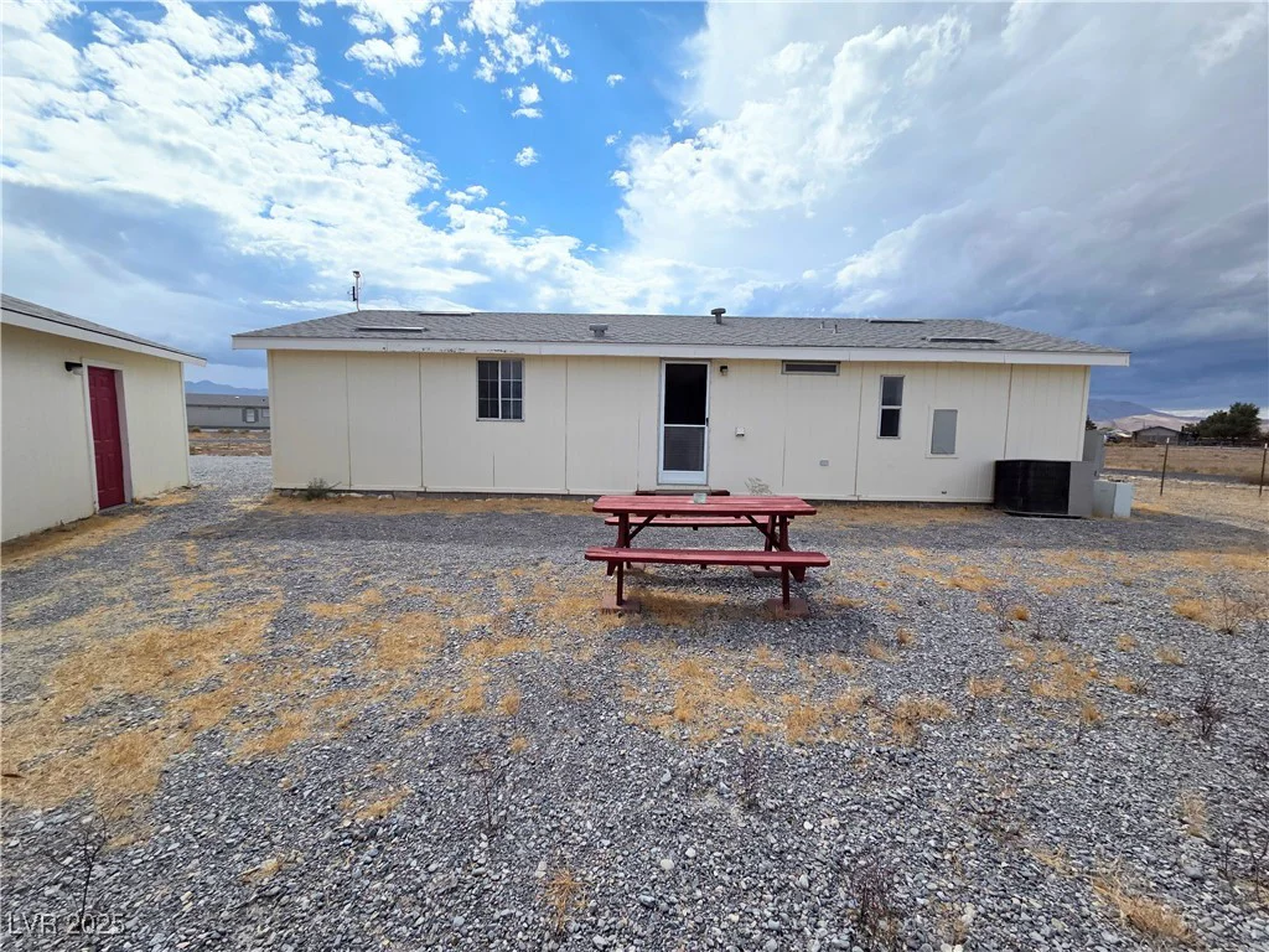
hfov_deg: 106.2
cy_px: 476
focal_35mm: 13
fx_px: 477
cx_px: 634
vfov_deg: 89.9
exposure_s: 1/6014
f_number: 2.2
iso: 50
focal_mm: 2.2
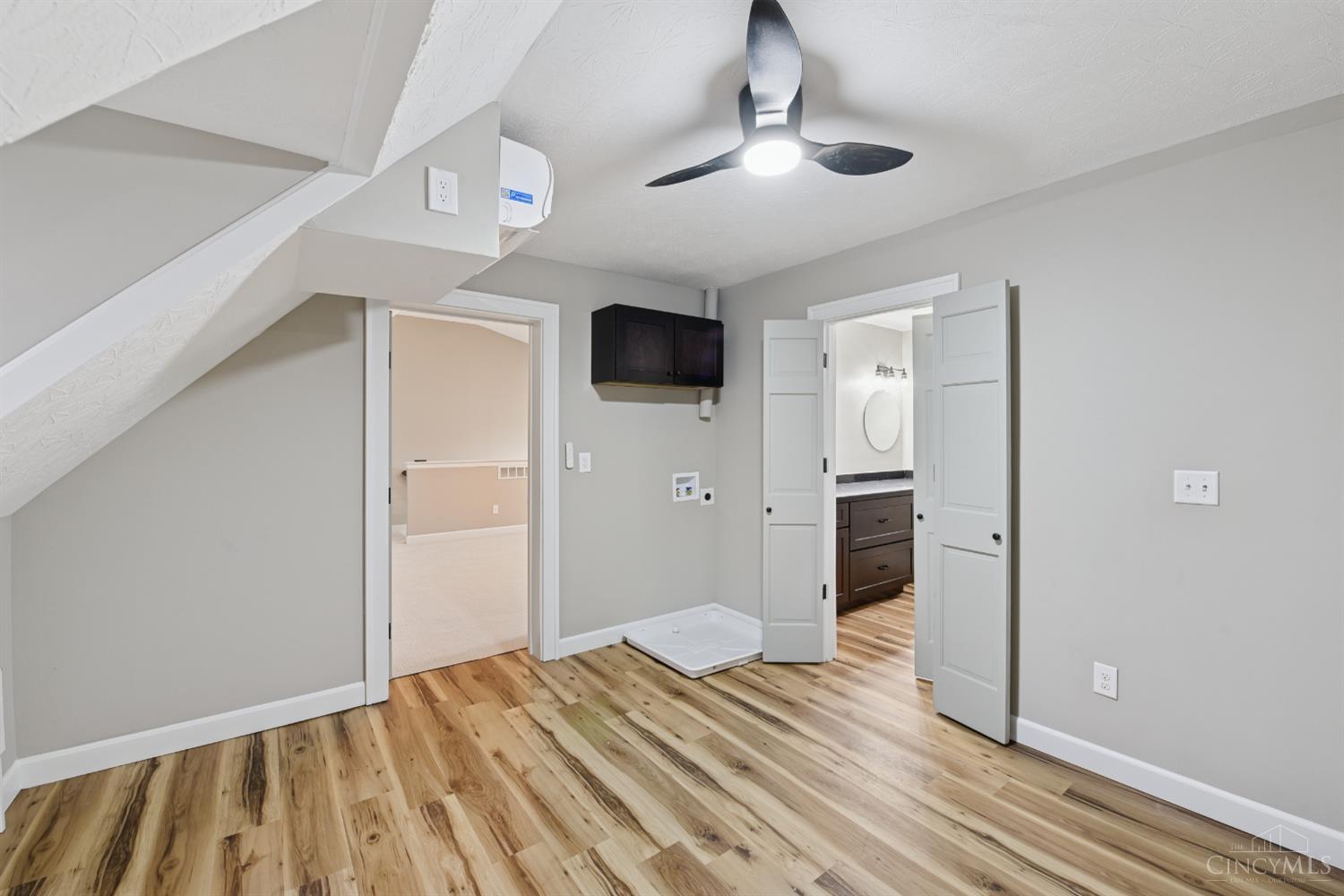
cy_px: 448
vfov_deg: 81.2
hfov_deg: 104.3
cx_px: 672
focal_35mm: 14
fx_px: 523
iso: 400
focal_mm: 14
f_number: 8
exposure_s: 1/8
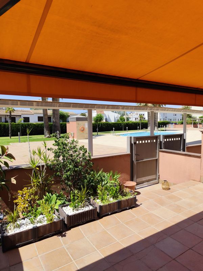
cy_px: 136
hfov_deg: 58.9
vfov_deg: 73.9
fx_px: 180
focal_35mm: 23
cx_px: 102
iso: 50
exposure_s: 1/926
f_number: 1.65
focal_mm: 6.19
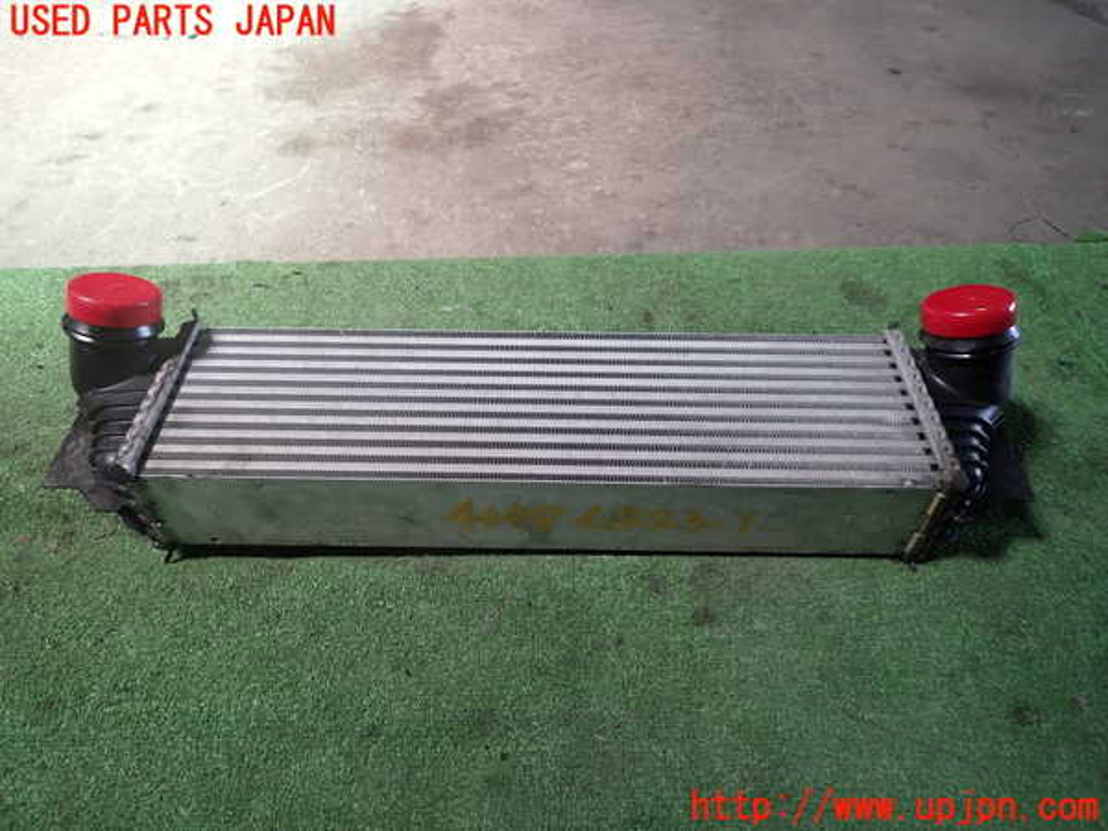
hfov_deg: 69.4
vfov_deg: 54.9
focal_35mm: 25
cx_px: 554
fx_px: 800
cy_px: 416
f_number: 2
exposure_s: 1/80
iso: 100
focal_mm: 4.5
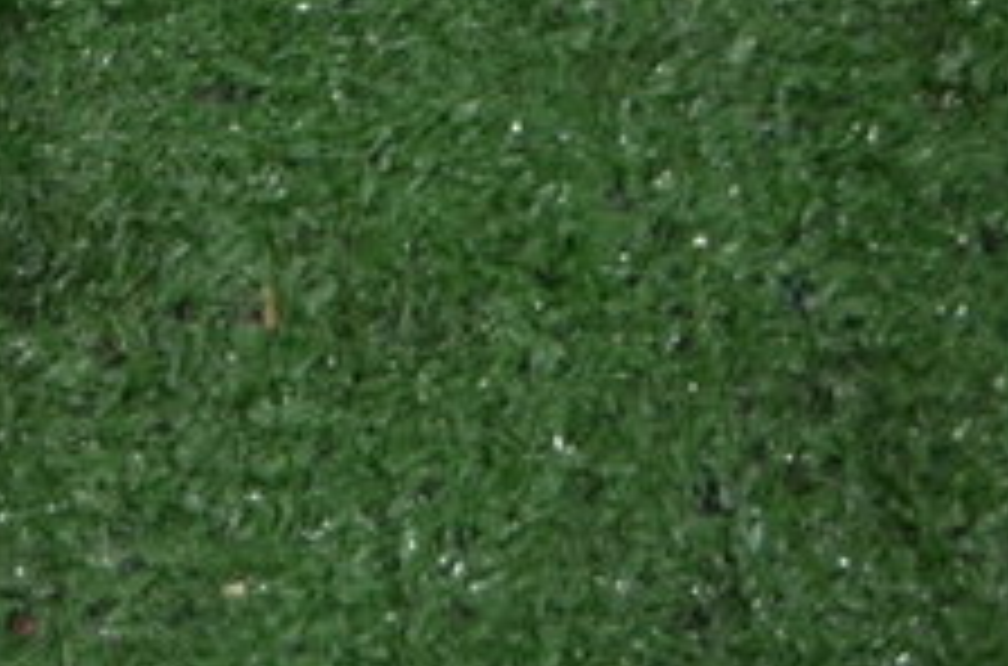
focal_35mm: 199
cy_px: -324
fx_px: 5564
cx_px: -1246
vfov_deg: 6.8
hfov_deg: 9.4
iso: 500
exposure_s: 1/60
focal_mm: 29
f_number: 4.5
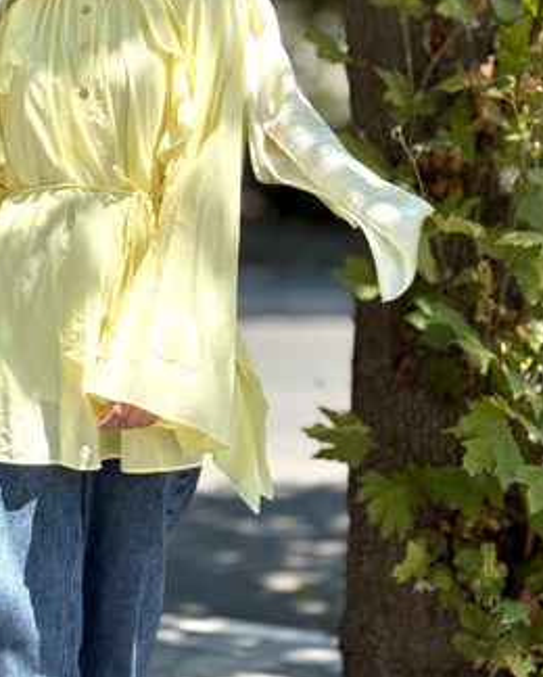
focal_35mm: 77
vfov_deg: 24.4
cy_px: 147
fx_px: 1544
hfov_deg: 19.9
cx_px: 213
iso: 80
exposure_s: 1/2273
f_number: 1.78
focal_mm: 6.76
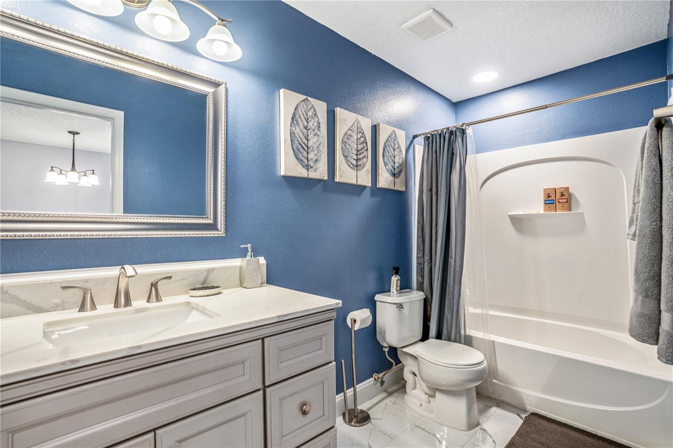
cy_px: 224
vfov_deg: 73.7
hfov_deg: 96.7
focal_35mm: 16
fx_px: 299
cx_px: 336
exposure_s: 1/6
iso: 100
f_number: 9
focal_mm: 16
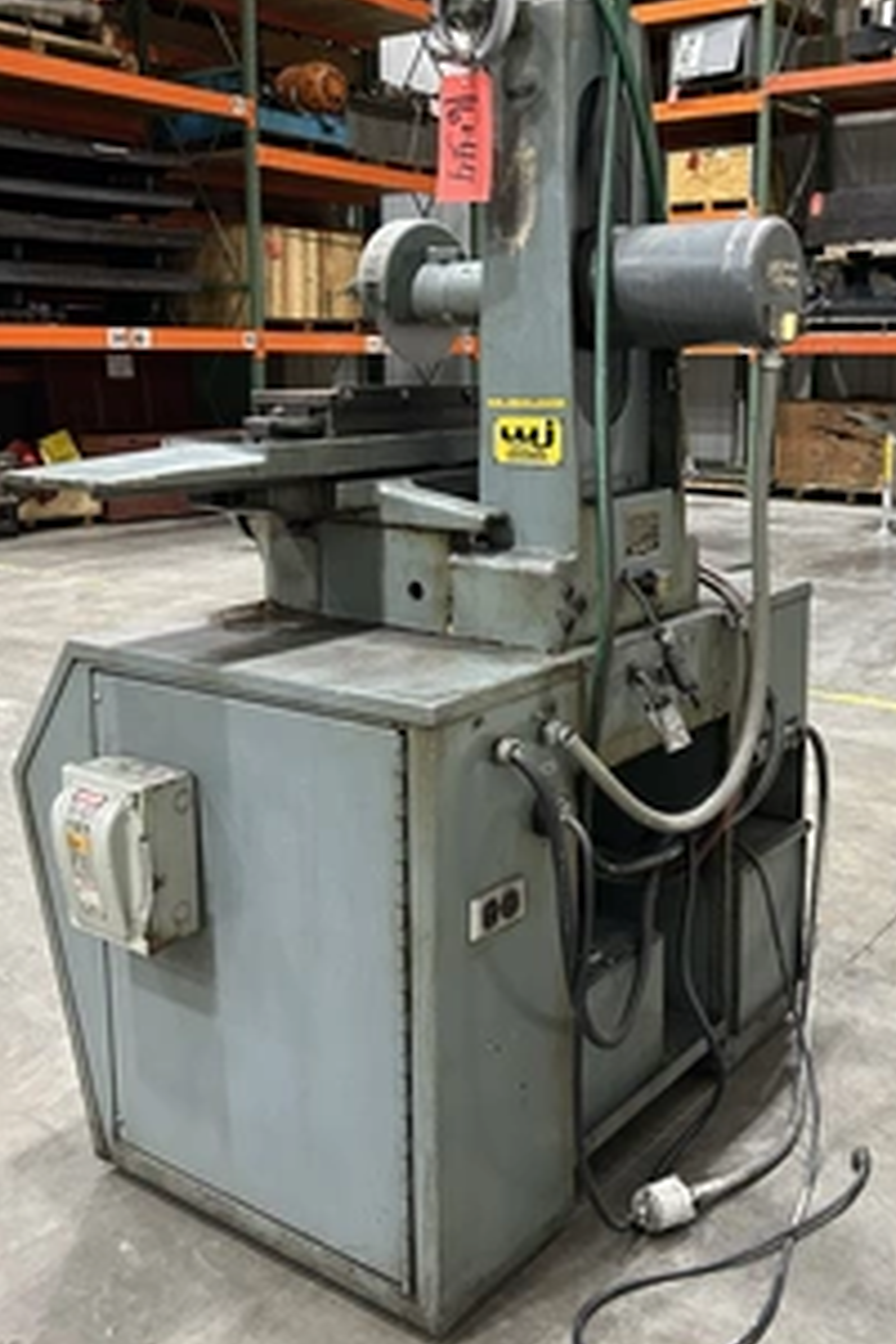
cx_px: 524
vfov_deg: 53.0
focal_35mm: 36
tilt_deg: -9.0
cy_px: 578
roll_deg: +0.0
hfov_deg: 36.8
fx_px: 1344
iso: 500
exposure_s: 1/60
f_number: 1.5
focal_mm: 5.7
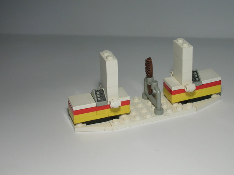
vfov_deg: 21.2
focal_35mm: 69
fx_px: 466
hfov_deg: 28.0
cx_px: 160
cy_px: 63
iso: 50
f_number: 5.6
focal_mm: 8.4
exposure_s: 1/18
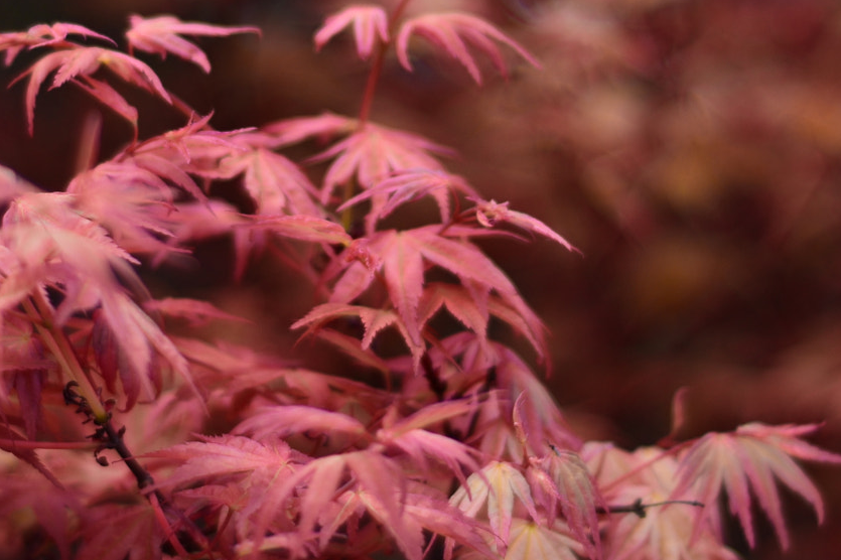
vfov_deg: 7.4
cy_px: 143
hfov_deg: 11.2
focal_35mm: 184
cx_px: 440
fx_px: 4297
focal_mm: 50
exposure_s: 1/1600
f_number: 1.8
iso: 100
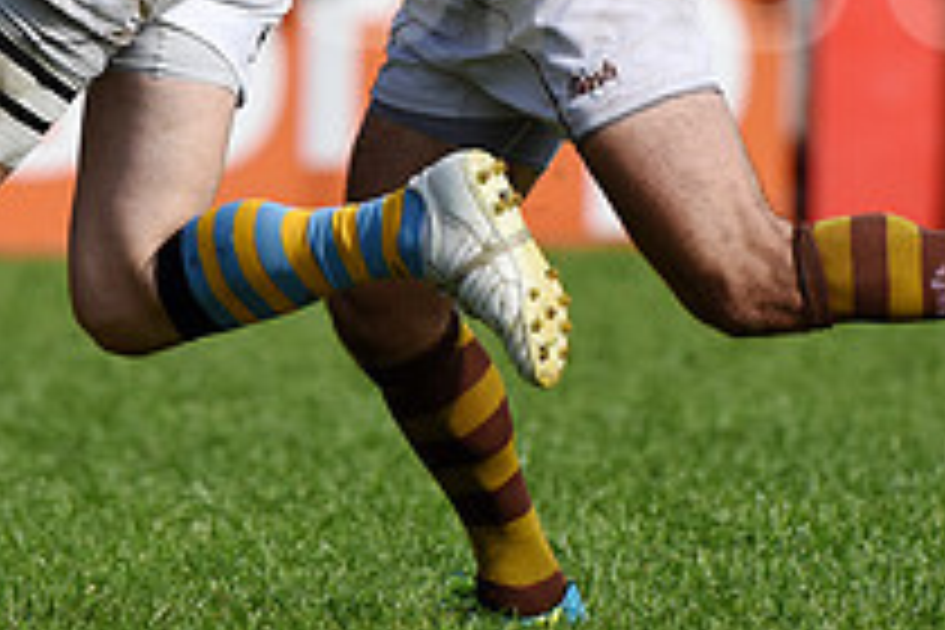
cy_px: -101
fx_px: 21218
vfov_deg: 1.7
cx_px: 292
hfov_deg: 2.6
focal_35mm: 808
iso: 250
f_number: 3.5
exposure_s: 1/4000
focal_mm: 195
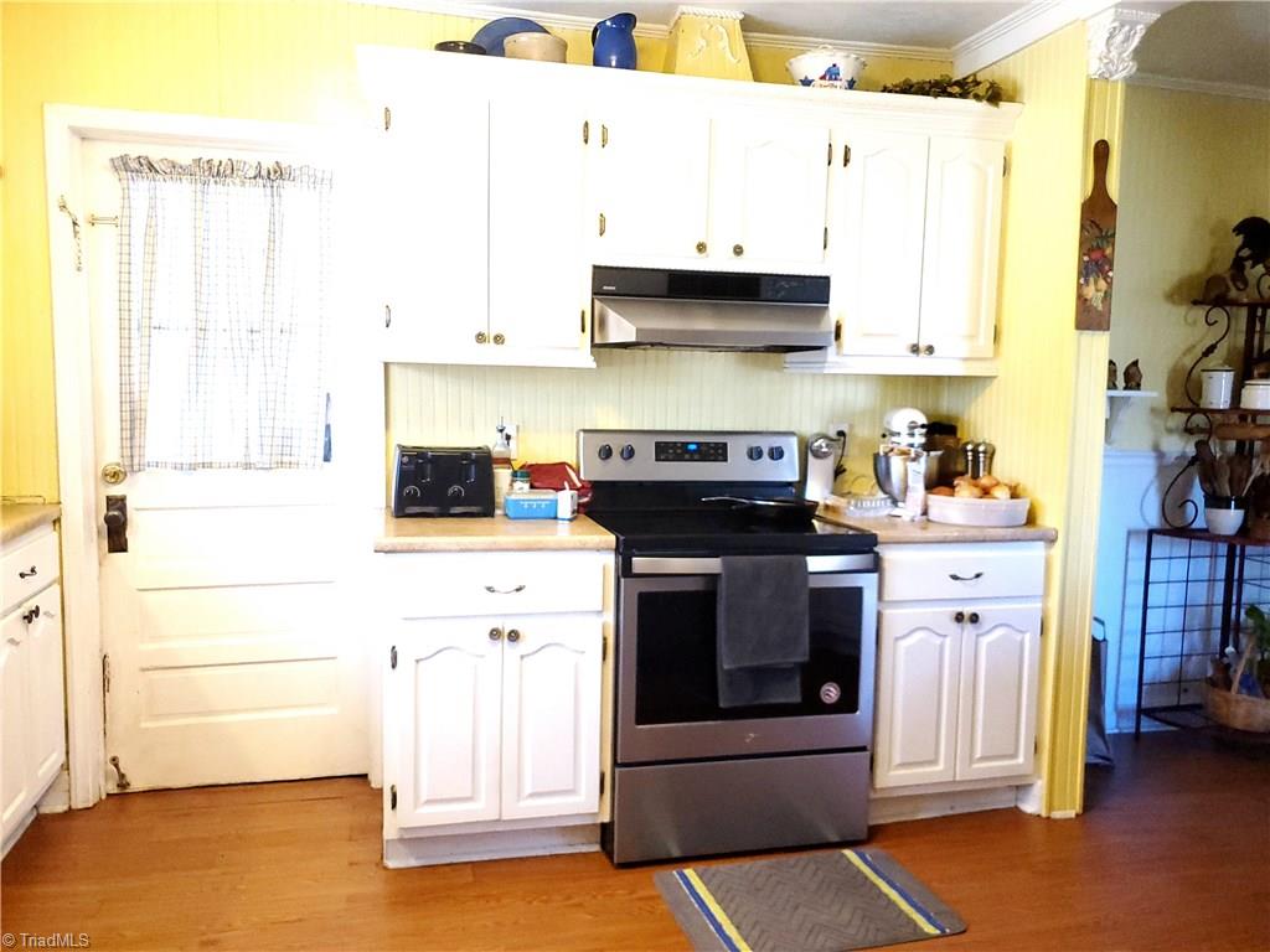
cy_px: 476
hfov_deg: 67.3
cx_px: 635
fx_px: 954
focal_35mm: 26
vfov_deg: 53.1
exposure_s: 1/90
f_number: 1.5
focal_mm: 4.3
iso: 640
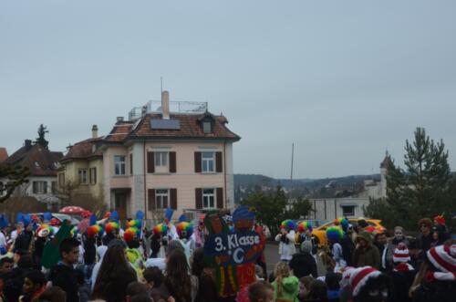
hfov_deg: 41.2
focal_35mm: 48
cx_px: 228
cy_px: 151
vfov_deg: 27.9
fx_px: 607
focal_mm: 32
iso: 200
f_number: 7.1
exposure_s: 1/200
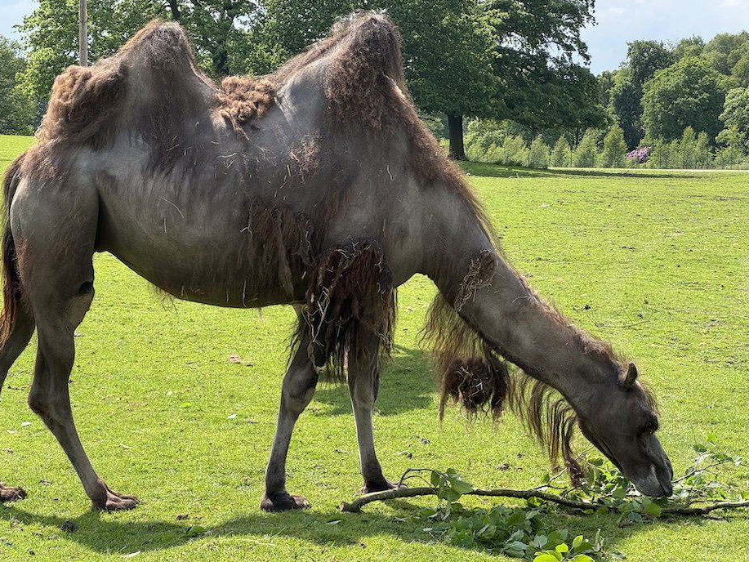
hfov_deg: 23.3
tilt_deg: -2.9
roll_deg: -1.0
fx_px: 1818
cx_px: 353
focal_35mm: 84
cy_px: 260
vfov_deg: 17.6
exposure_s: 1/331
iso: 25
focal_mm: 9
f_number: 2.8
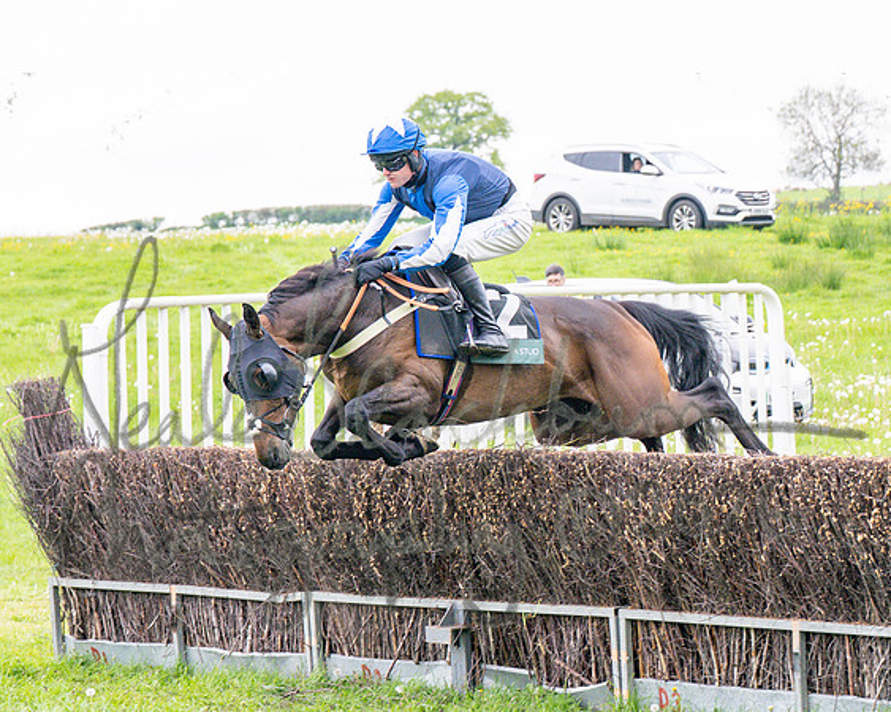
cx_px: 409
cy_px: 384
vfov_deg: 9.2
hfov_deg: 11.5
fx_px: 4424
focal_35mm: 168
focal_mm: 70
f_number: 4
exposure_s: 1/1250
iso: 400
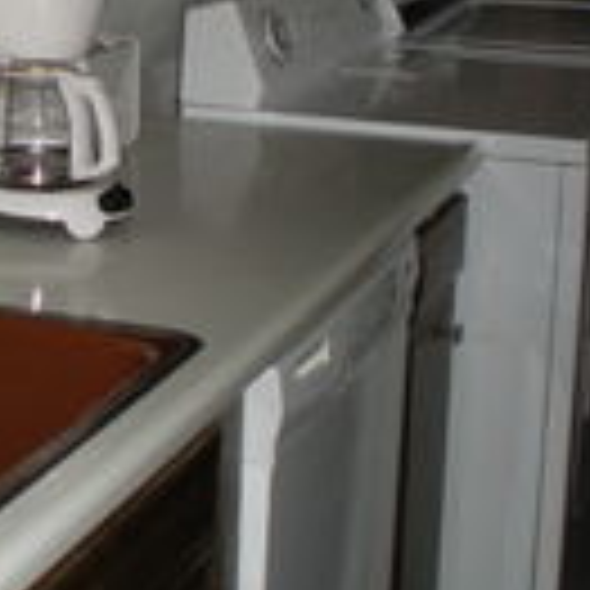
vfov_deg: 18.3
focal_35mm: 94
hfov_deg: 17.9
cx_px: -41
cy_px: 113
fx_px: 1813
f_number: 3.1
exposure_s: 1/60
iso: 100
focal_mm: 6.3
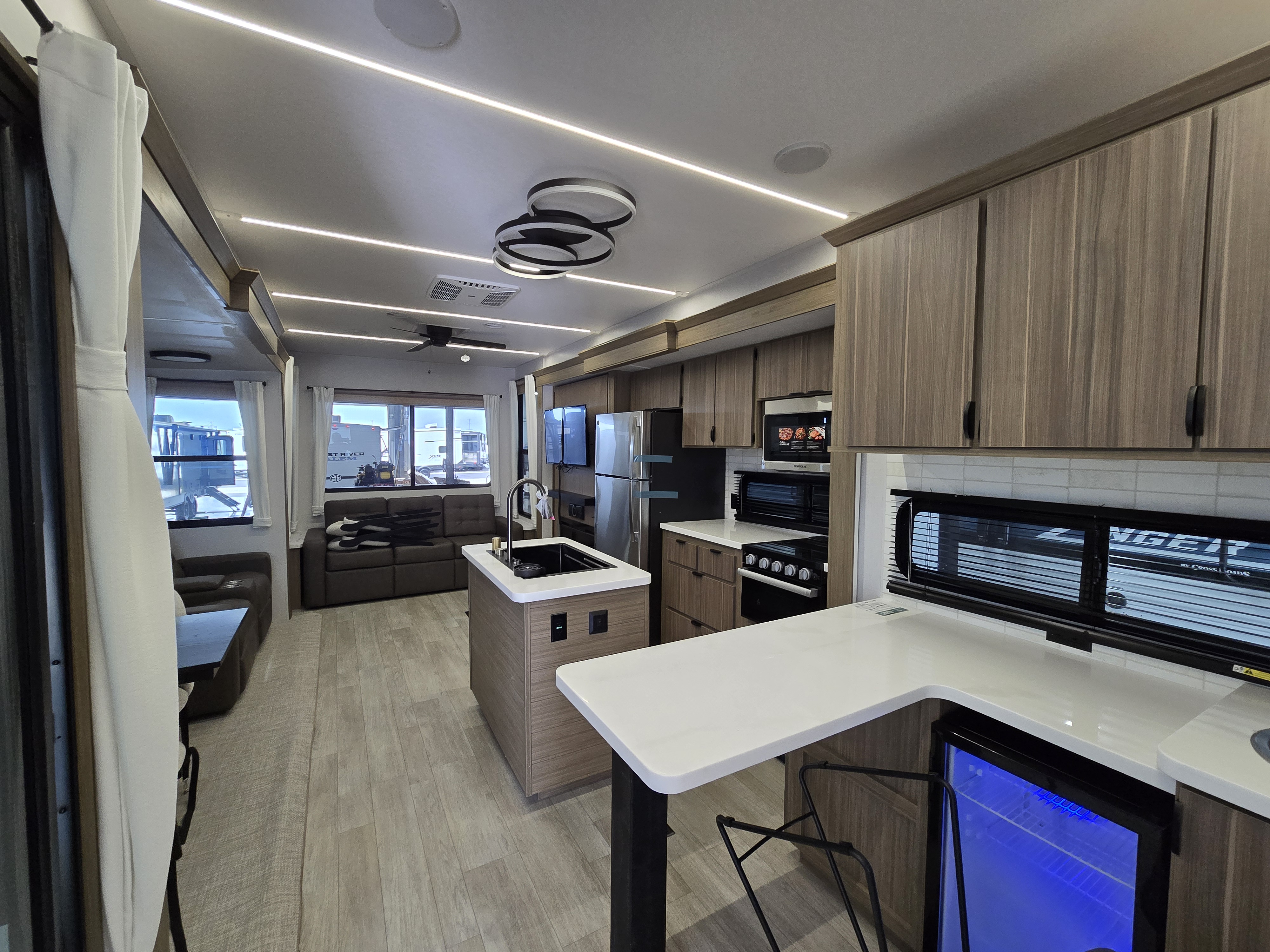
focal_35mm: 13
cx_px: 635
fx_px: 477
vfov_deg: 89.9
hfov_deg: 106.2
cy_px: 476
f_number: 2.2
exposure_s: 1/71
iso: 200
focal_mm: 2.2
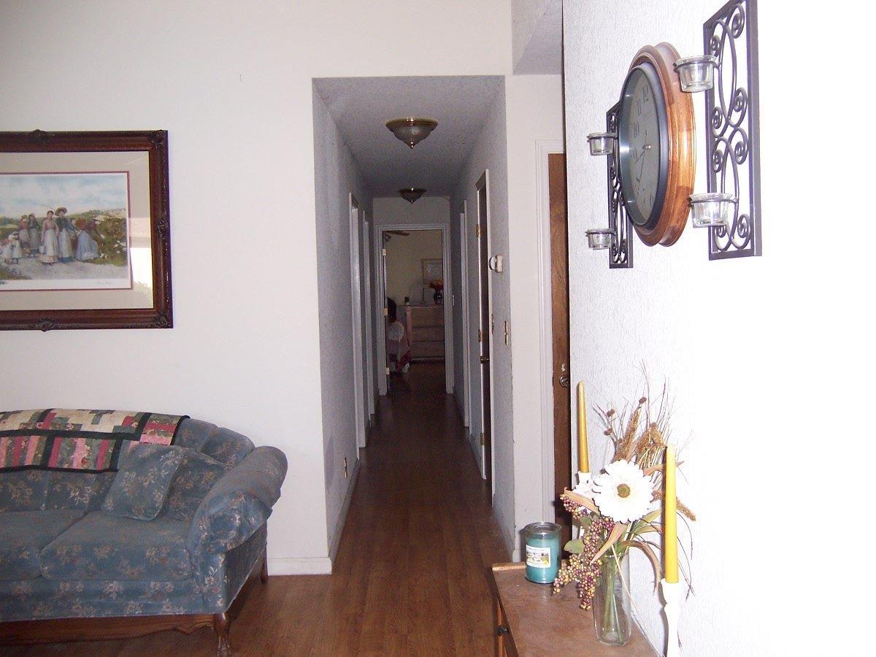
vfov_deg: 42.9
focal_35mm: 33
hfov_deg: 55.4
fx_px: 835
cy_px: 328
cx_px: 438
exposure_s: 1/60
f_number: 2.8
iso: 140
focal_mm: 5.5
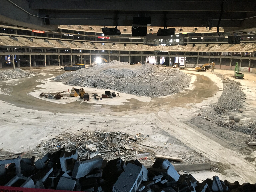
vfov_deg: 48.2
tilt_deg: -11.5
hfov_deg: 61.7
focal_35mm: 29
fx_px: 214
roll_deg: -0.7
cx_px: 128
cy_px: 96
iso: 200
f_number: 2.2
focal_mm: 4.15
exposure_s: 1/17
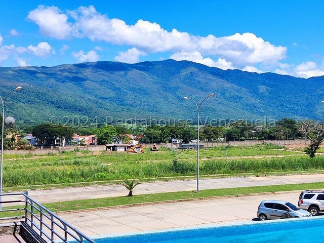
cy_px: 122
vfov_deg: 27.5
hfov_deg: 36.2
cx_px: 162
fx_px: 496
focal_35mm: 53
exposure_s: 1/1386
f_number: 1.79
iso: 50
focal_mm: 4.71
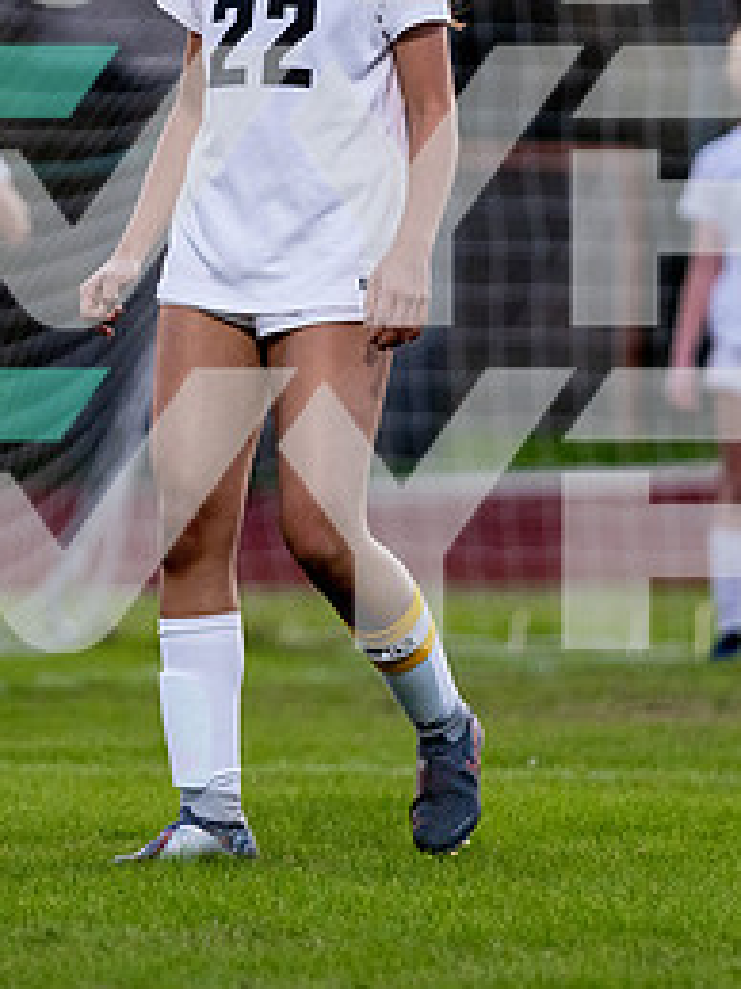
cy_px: 187
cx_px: 195
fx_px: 14340
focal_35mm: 502
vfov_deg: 3.9
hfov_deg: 3.0
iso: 1250
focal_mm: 200
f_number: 2.8
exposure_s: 1/1600
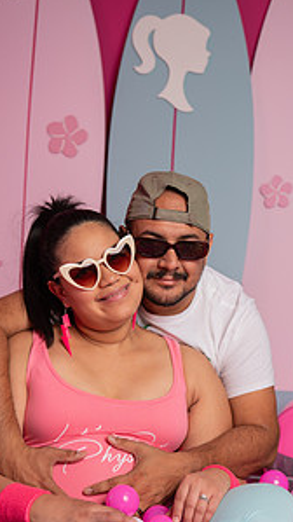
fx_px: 1023
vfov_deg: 28.5
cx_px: 185
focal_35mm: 74
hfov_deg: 16.3
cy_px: 328
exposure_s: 1/50
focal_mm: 47
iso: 50
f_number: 3.2
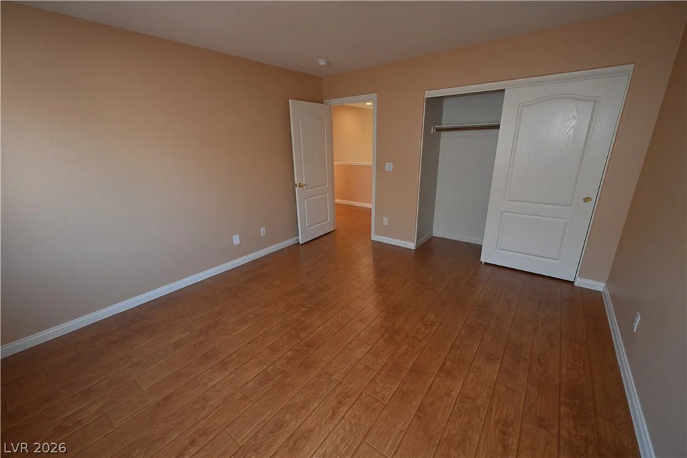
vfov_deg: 81.2
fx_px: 267
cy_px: 229
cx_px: 344
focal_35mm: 14
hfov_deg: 104.2
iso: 800
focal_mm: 14
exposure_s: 1/60
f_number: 4
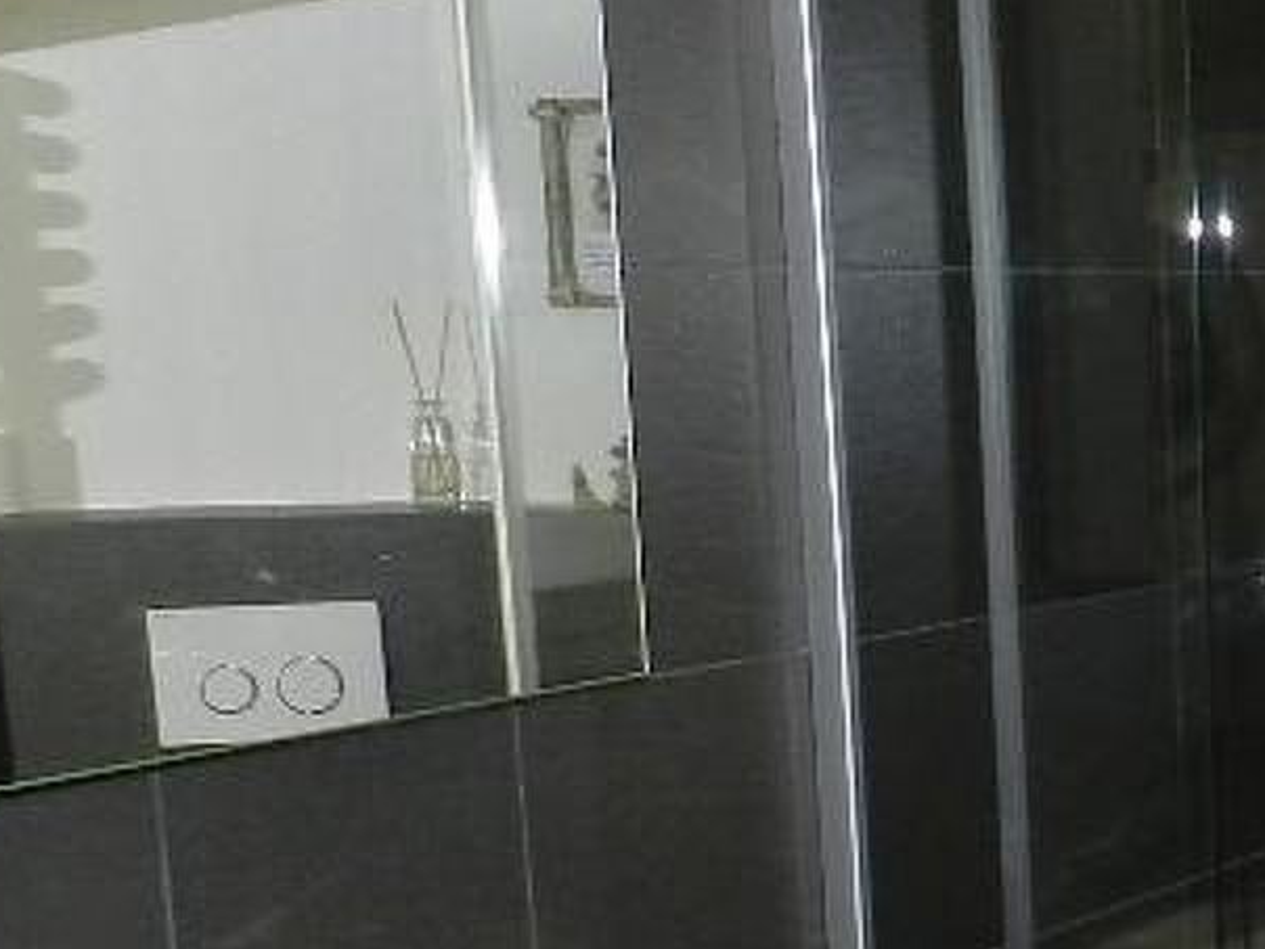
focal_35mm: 78
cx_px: 1680
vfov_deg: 18.6
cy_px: 853
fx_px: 2850
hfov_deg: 22.2
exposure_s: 1/30
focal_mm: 4
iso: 200
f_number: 3.4
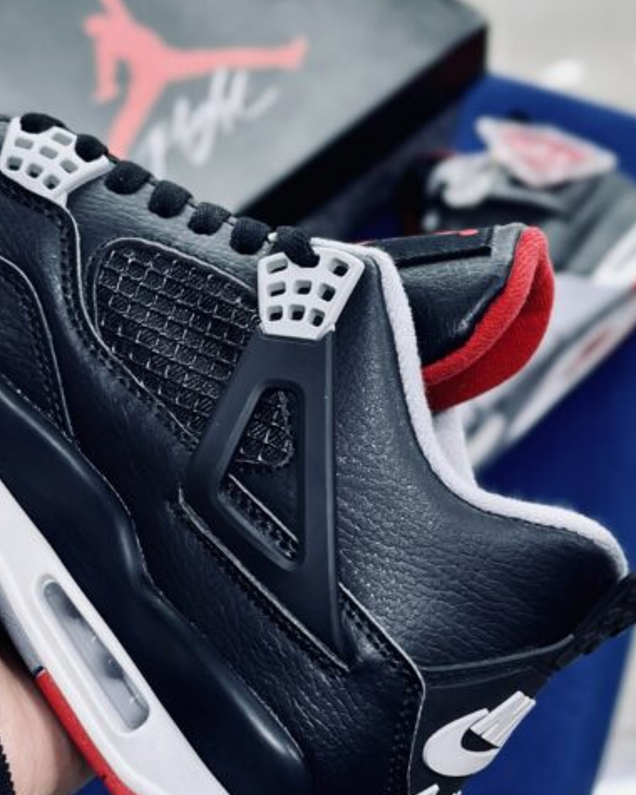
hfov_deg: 16.7
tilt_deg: -54.9
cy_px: 443
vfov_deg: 20.8
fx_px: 2165
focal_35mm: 92
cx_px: 186
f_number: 1.78
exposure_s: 1/100
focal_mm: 6.86
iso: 125
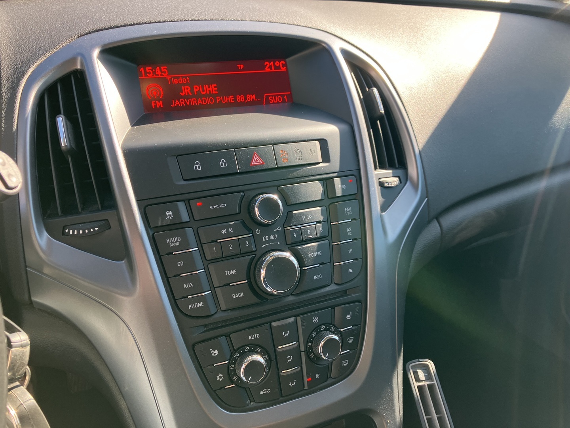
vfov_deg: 49.7
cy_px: 214
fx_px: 461
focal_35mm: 28
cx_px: 285
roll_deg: -1.4
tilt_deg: -26.4
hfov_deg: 63.4
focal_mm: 3.99
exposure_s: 1/172
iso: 40
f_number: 1.8
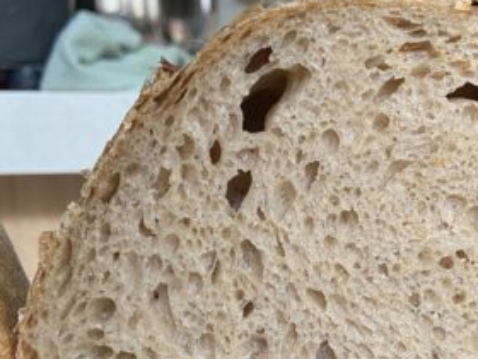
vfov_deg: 23.5
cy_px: 258
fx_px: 856
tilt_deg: -9.4
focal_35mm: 62
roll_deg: +0.4
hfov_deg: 29.5
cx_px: 457
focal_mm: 4.25
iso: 160
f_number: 1.8
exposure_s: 1/60
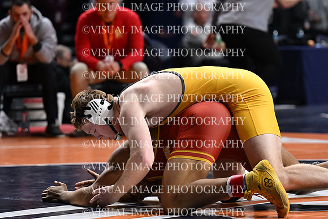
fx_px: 1841
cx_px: 164
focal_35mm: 202
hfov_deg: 10.2
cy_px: 110
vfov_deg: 6.8
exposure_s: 1/1000
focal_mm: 135
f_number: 2.8
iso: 2000
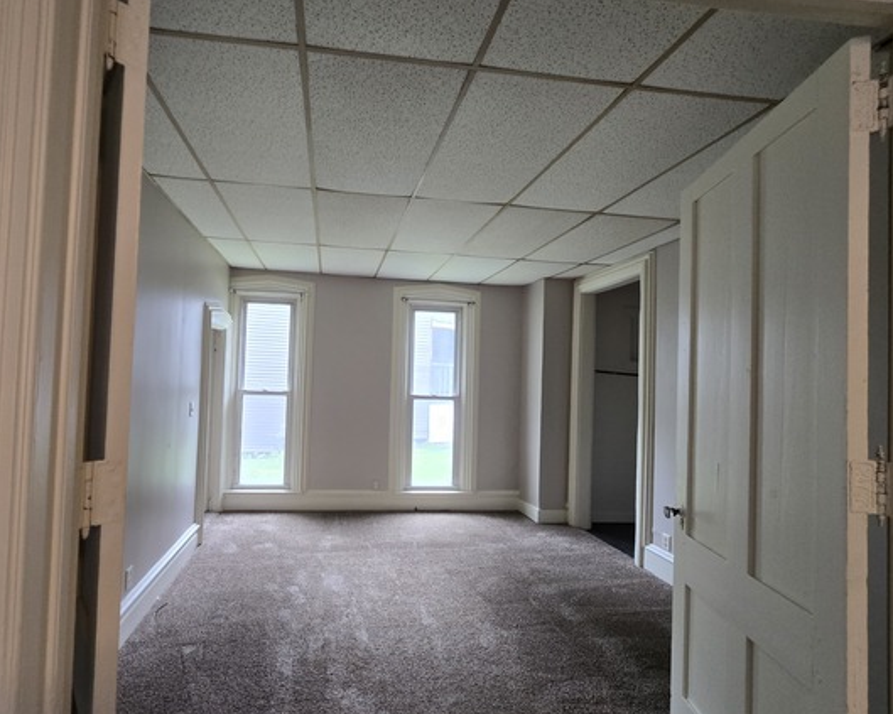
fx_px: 423
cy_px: 368
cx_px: 382
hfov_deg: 92.5
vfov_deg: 80.3
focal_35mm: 16
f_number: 2.2
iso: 250
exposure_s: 1/60
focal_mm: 2.2
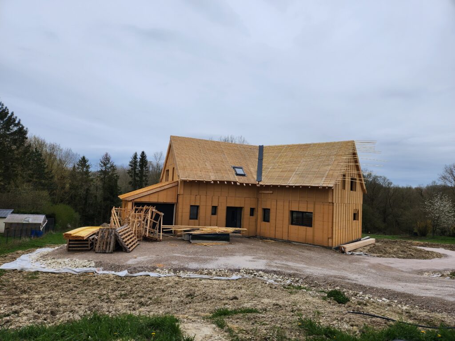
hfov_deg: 73.9
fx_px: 302
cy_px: 170
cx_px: 228
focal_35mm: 23
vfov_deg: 58.9
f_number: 1.8
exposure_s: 1/909
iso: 20
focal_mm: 5.4
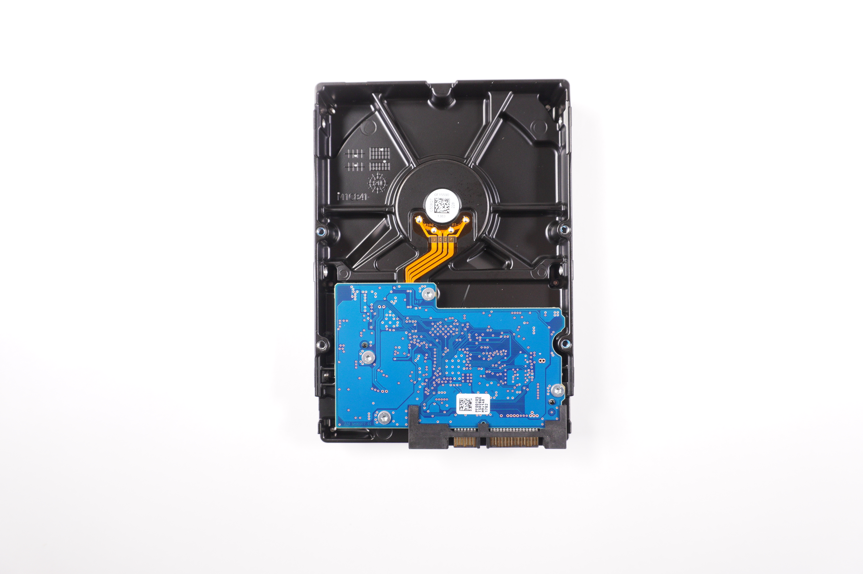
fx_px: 575
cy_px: 287
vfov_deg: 53.0
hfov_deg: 73.8
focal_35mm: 24
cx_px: 432
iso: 640
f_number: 5.6
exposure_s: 1/250
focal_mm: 16
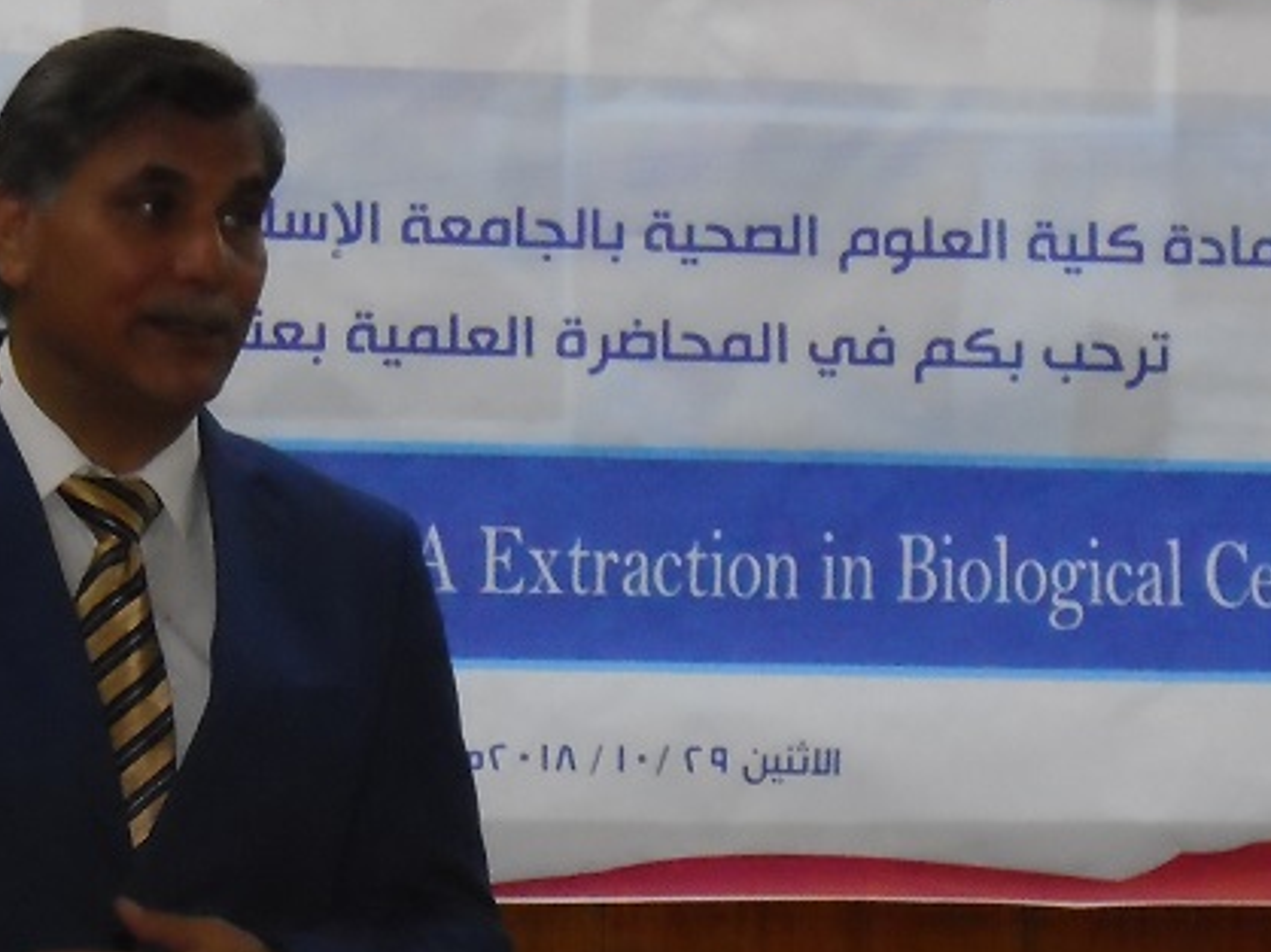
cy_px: 403
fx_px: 7156
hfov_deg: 10.1
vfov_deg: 7.6
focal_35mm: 195
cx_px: 585
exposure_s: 1/60
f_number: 6.1
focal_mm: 14
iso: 640
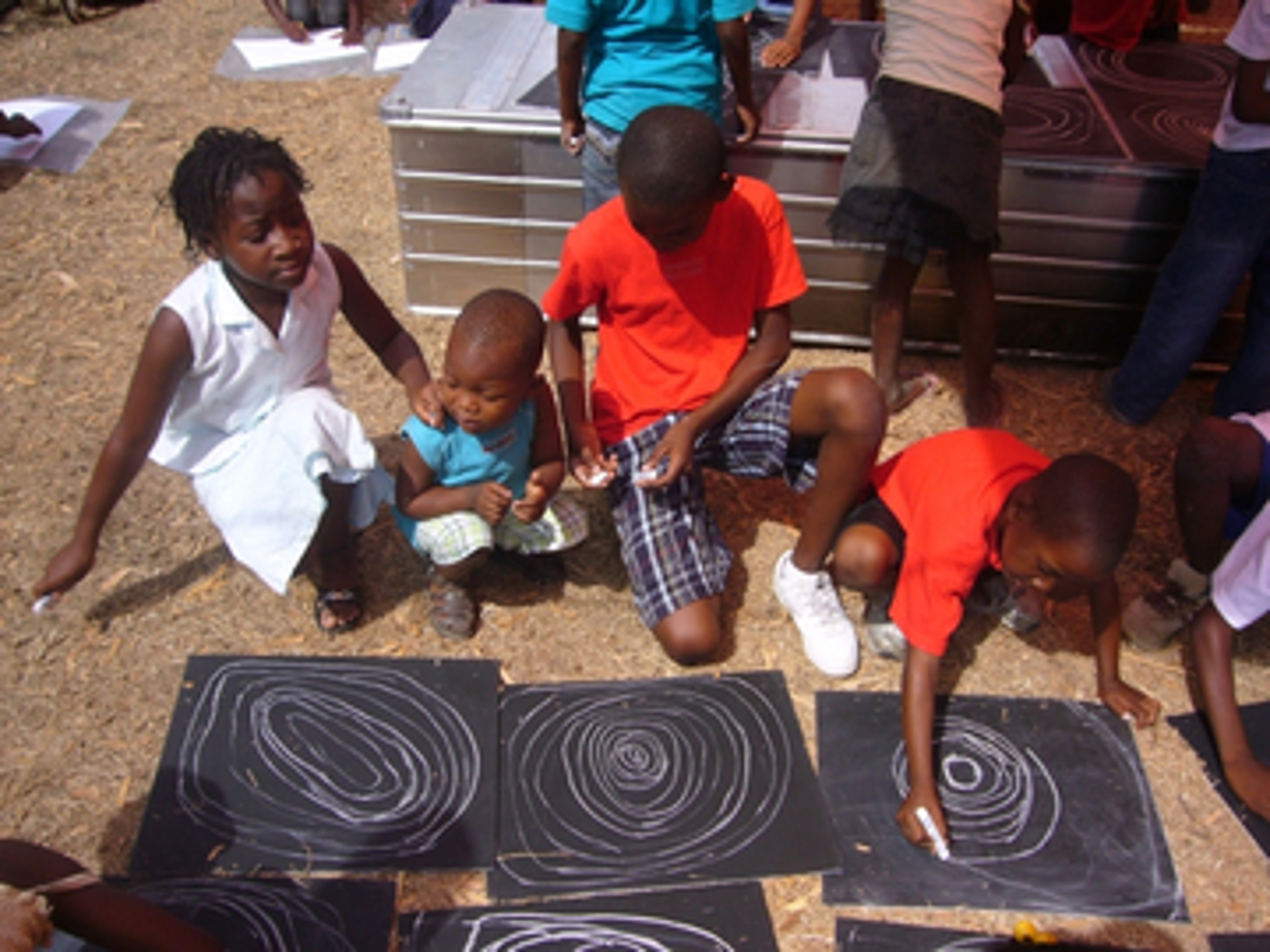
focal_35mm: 32
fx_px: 1174
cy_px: 476
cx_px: 635
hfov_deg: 56.8
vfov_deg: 44.2
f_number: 6.3
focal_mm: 5.2
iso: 80
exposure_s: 1/200
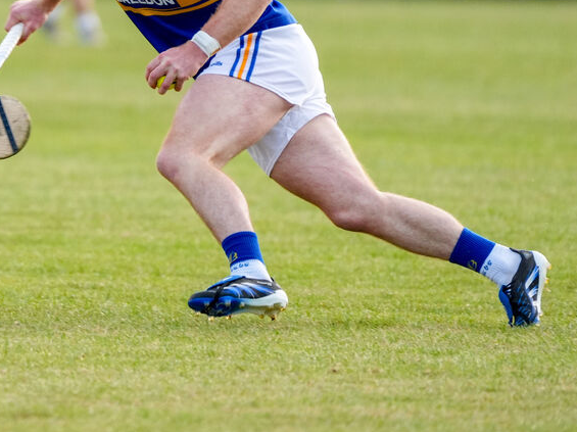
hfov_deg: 1.6
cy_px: 43
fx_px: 20423
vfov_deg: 1.2
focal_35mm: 1226
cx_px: -29
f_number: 6.3
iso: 2500
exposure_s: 1/1000
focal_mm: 600
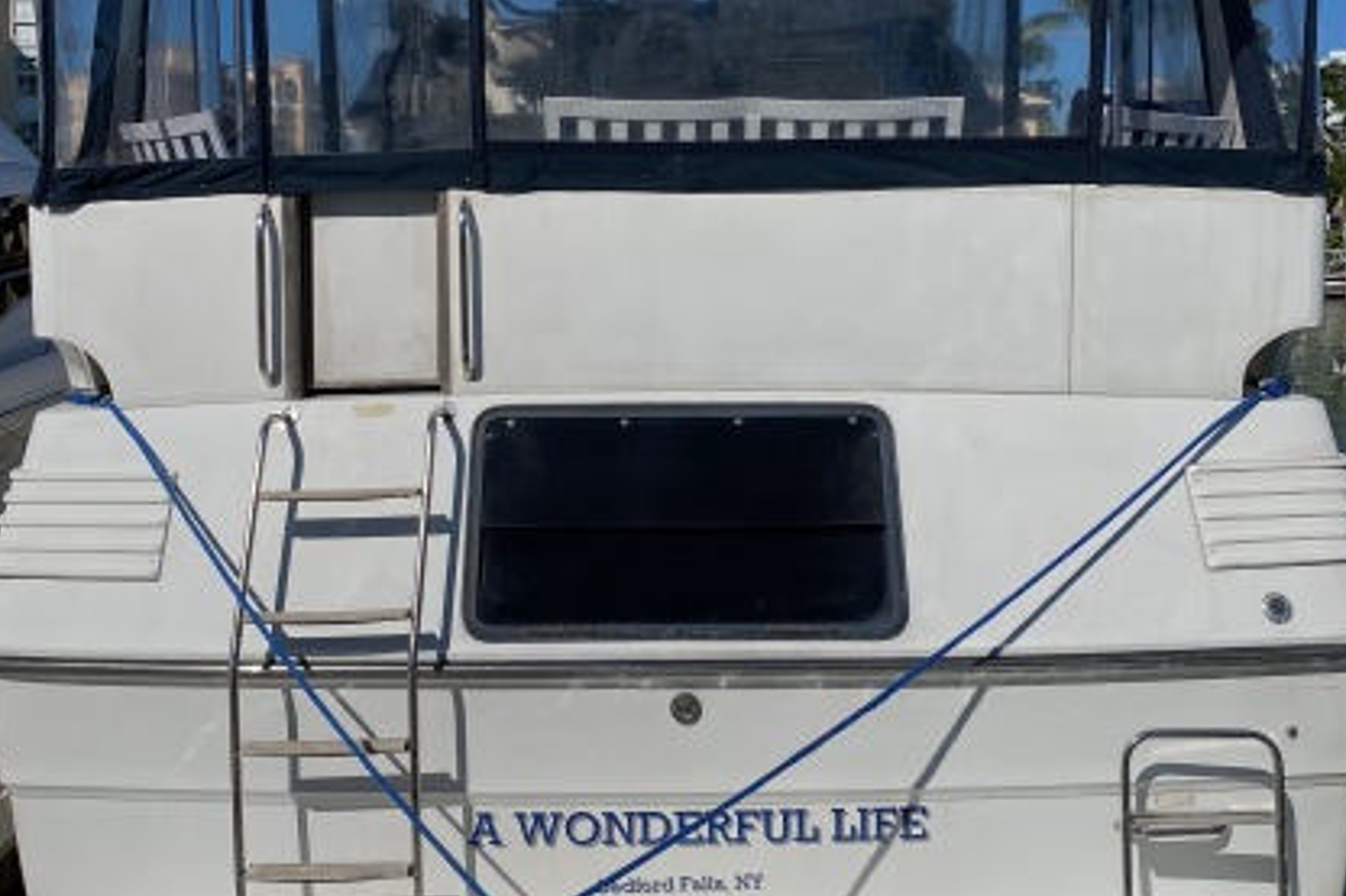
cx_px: 670
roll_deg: +0.5
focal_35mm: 39
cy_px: 346
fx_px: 1458
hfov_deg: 49.6
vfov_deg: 34.0
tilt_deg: -1.9
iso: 32
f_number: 1.8
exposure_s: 1/11628
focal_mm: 4.25
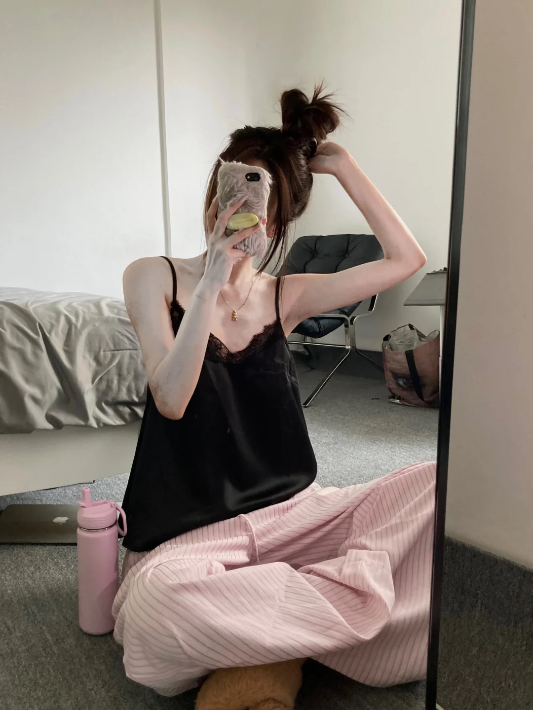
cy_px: 355
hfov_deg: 49.7
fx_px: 575
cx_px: 266
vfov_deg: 63.4
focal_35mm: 28
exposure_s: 1/58
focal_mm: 3.99
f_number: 1.8
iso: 160
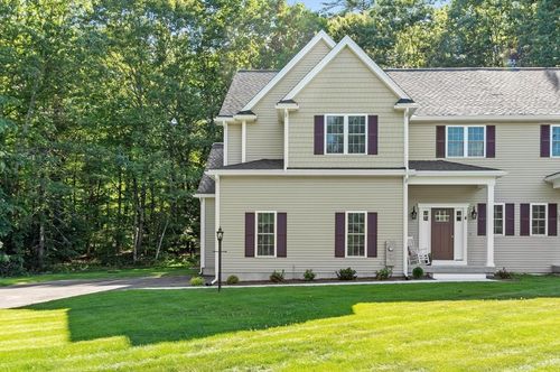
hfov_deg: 57.3
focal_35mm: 33
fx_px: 513
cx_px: 280
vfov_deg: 39.9
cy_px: 186
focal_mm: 22
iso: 400
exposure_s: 1/125
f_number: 8
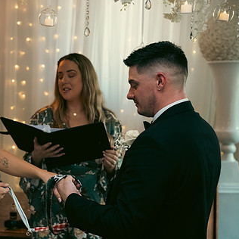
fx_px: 586
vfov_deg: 23.1
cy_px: 127
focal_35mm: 75
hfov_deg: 22.5
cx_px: 24
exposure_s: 1/160
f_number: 3.5
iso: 1250
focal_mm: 48
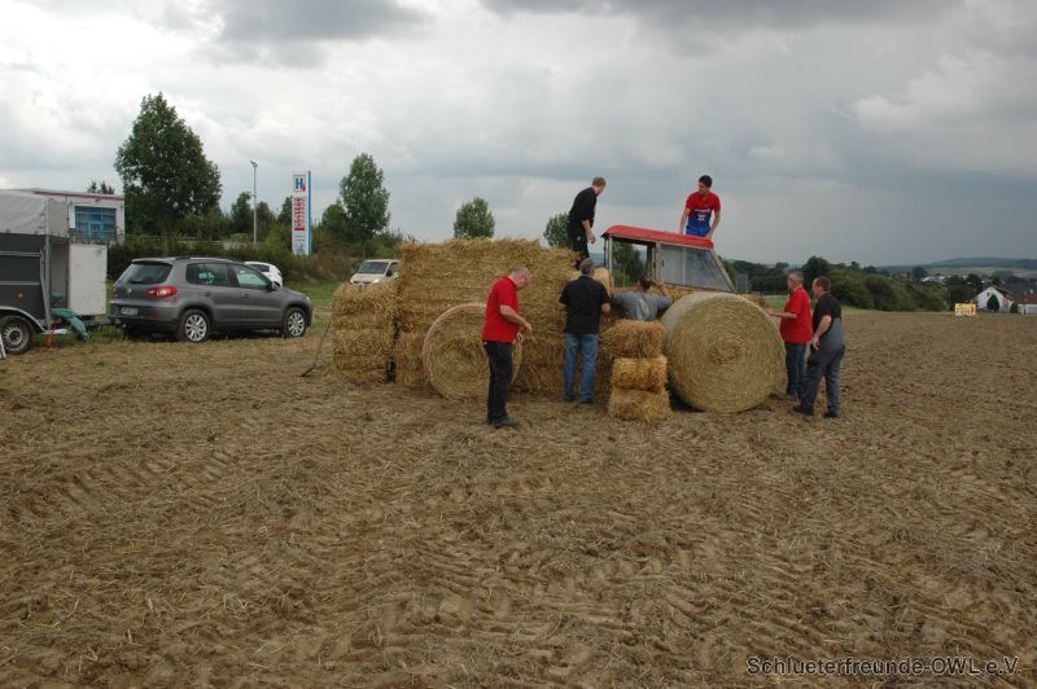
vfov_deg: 39.9
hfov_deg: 57.3
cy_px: 344
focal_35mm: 33
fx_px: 950
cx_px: 518
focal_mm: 22
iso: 400
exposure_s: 1/320
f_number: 9
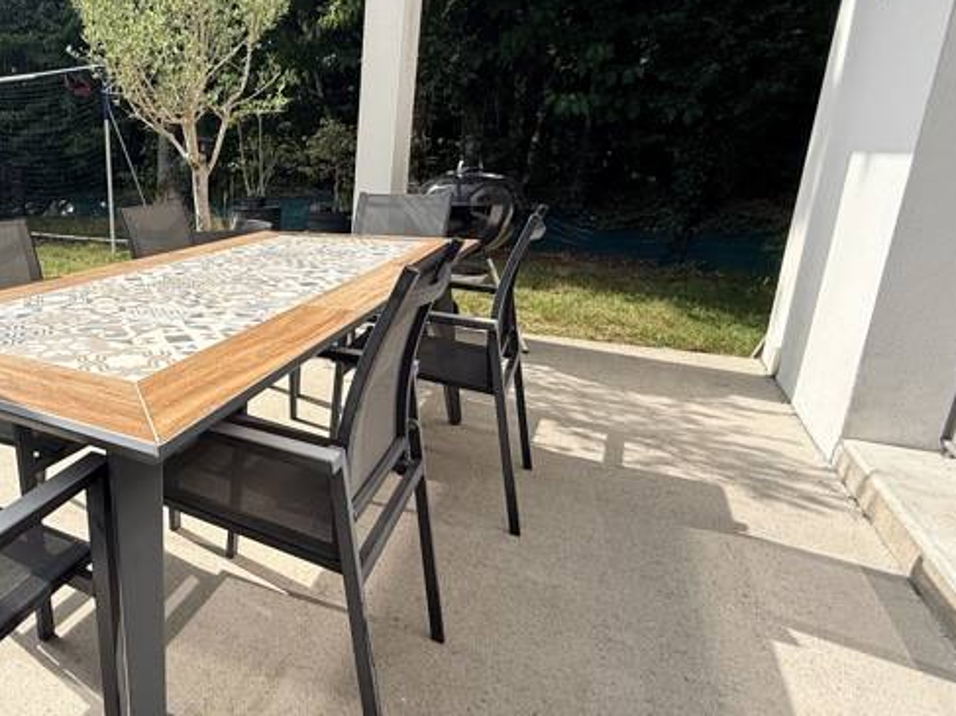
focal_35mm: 23
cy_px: 316
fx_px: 635
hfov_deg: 66.7
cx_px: 185
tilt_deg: -13.3
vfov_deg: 58.7
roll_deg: +0.7
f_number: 2.2
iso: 50
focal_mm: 2.22
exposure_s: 1/1698
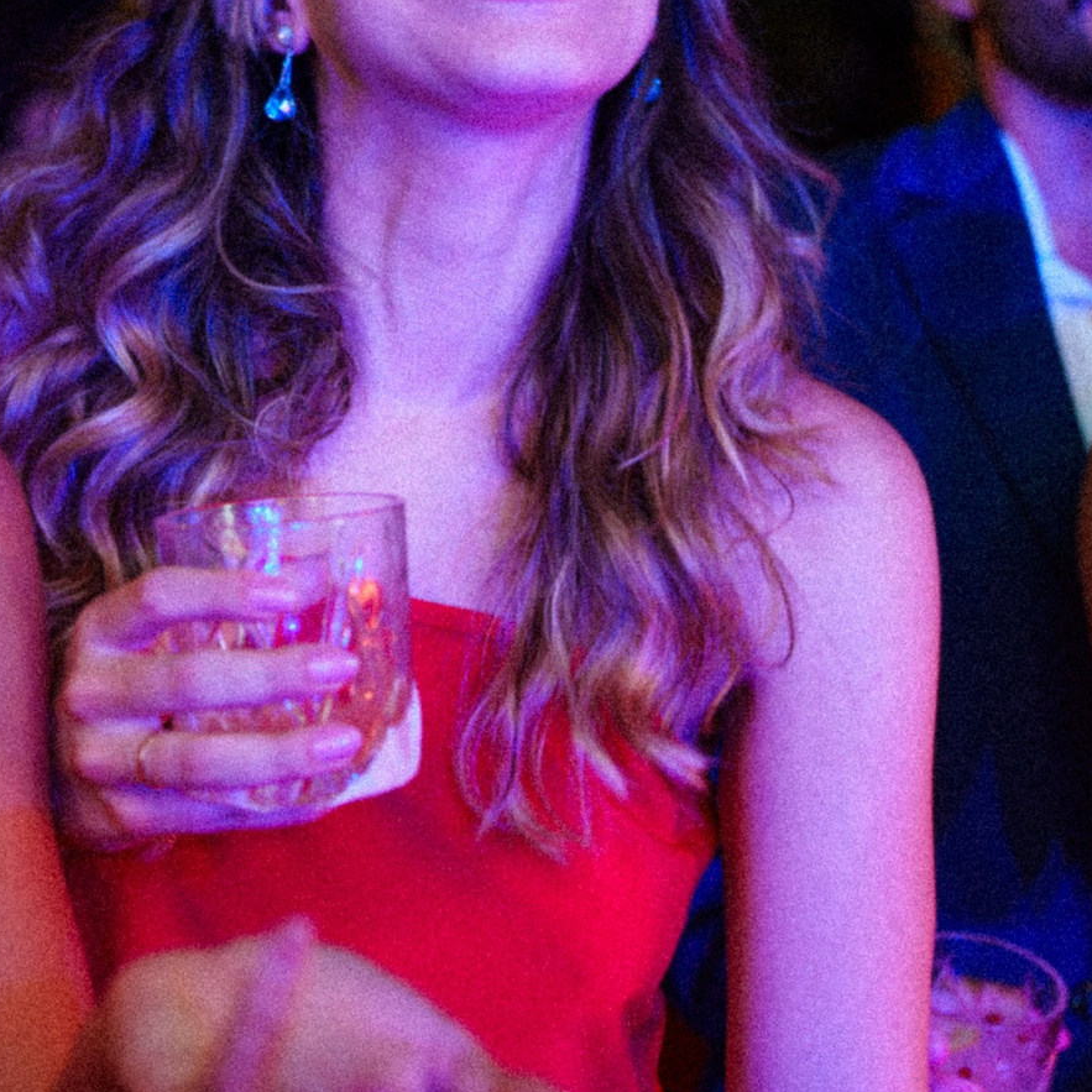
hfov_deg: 24.8
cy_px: 164
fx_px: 2463
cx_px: 323
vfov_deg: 24.5
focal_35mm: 69
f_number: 1.8
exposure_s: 1/160
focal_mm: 28
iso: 400
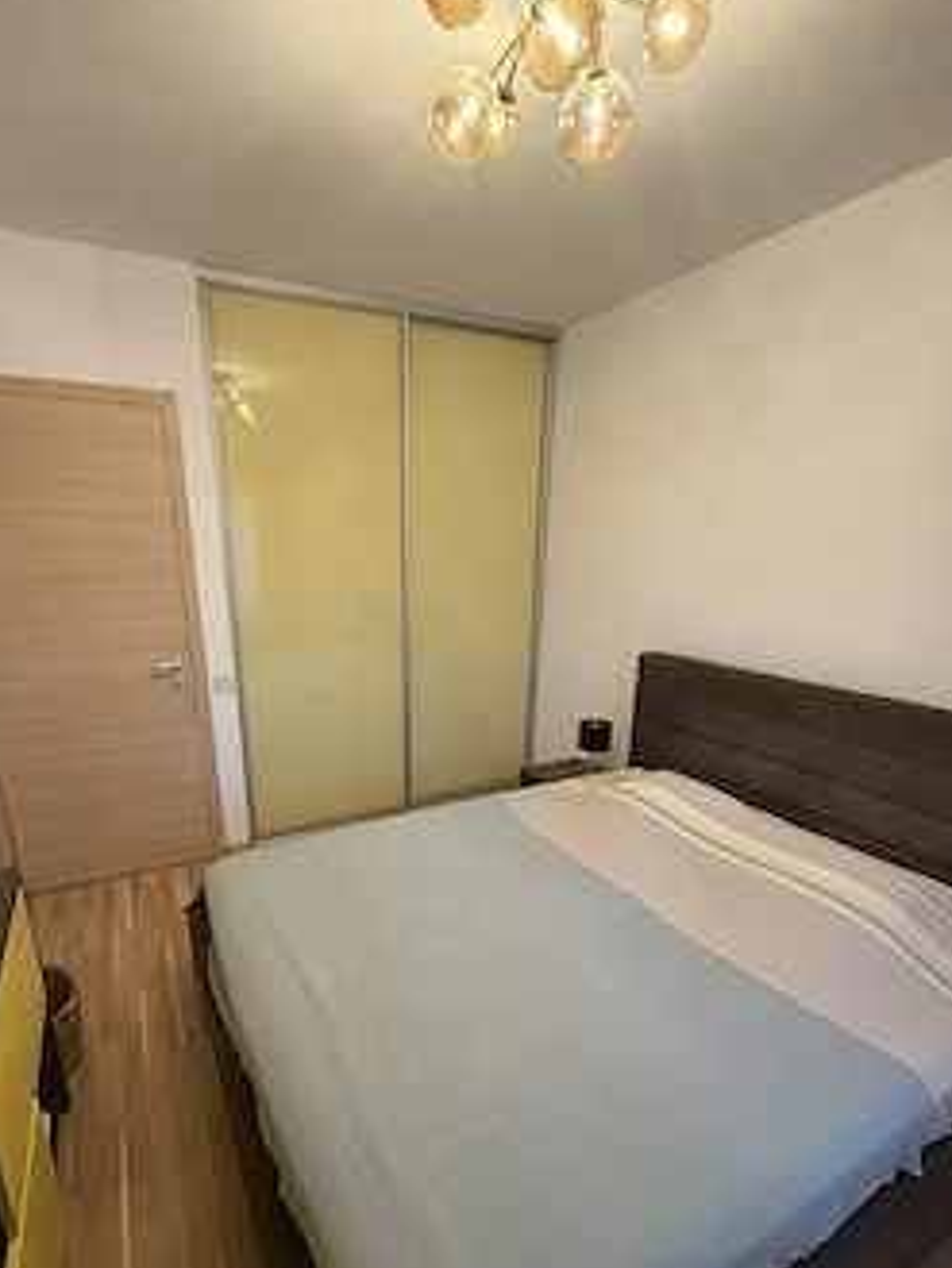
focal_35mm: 17
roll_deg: +0.4
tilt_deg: -17.6
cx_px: 420
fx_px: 623
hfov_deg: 74.5
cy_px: 744
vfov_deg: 90.1
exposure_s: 1/81
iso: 320
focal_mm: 2.22
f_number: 2.2
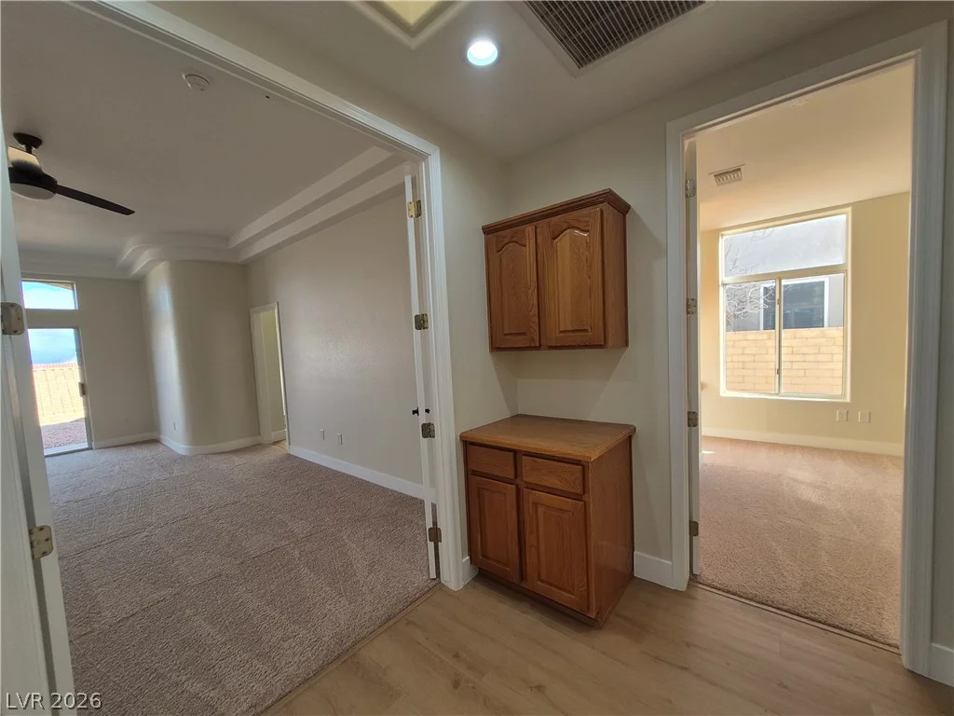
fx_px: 358
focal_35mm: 13
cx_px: 477
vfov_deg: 89.9
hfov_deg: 106.2
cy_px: 358
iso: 50
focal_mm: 1.74
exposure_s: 1/120
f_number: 2.2
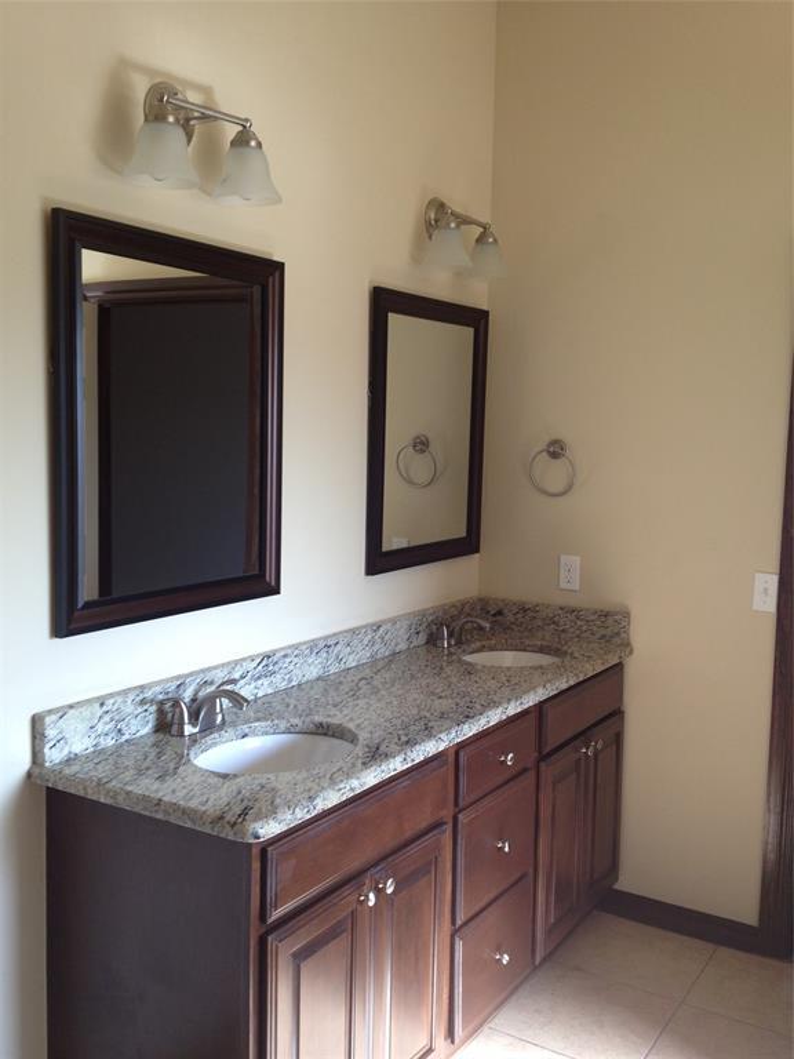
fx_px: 1070
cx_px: 397
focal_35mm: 35
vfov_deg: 52.6
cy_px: 530
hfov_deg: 40.7
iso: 50
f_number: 2.4
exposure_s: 1/60
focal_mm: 4.28
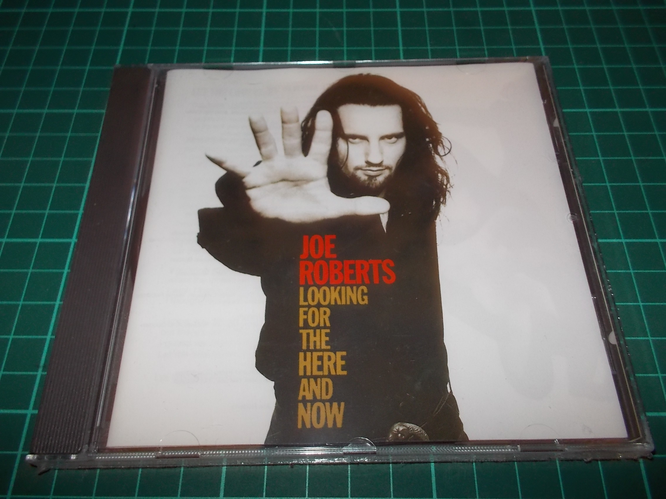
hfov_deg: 61.7
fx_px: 558
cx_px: 333
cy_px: 250
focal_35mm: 29
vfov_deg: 48.2
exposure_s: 1/30
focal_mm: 4.1
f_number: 3.3
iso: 200
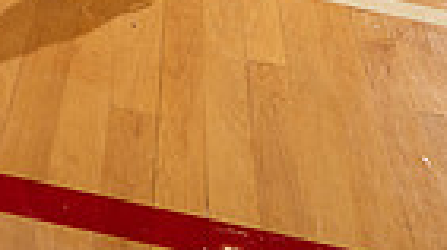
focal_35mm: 87
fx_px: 1030
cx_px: 203
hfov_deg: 24.5
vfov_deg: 10.6
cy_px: -449
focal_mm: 26
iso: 500
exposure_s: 1/250
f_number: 5.6
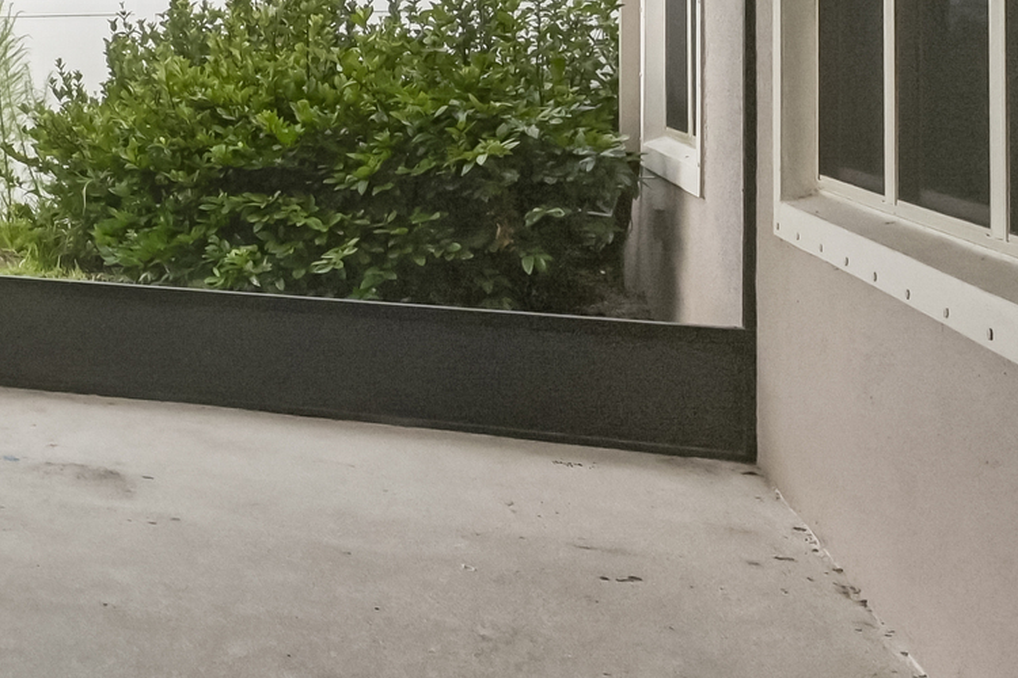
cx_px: -626
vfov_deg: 23.4
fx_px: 1583
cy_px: 39
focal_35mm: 56
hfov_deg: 24.5
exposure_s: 1/160
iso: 400
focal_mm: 14
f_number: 8
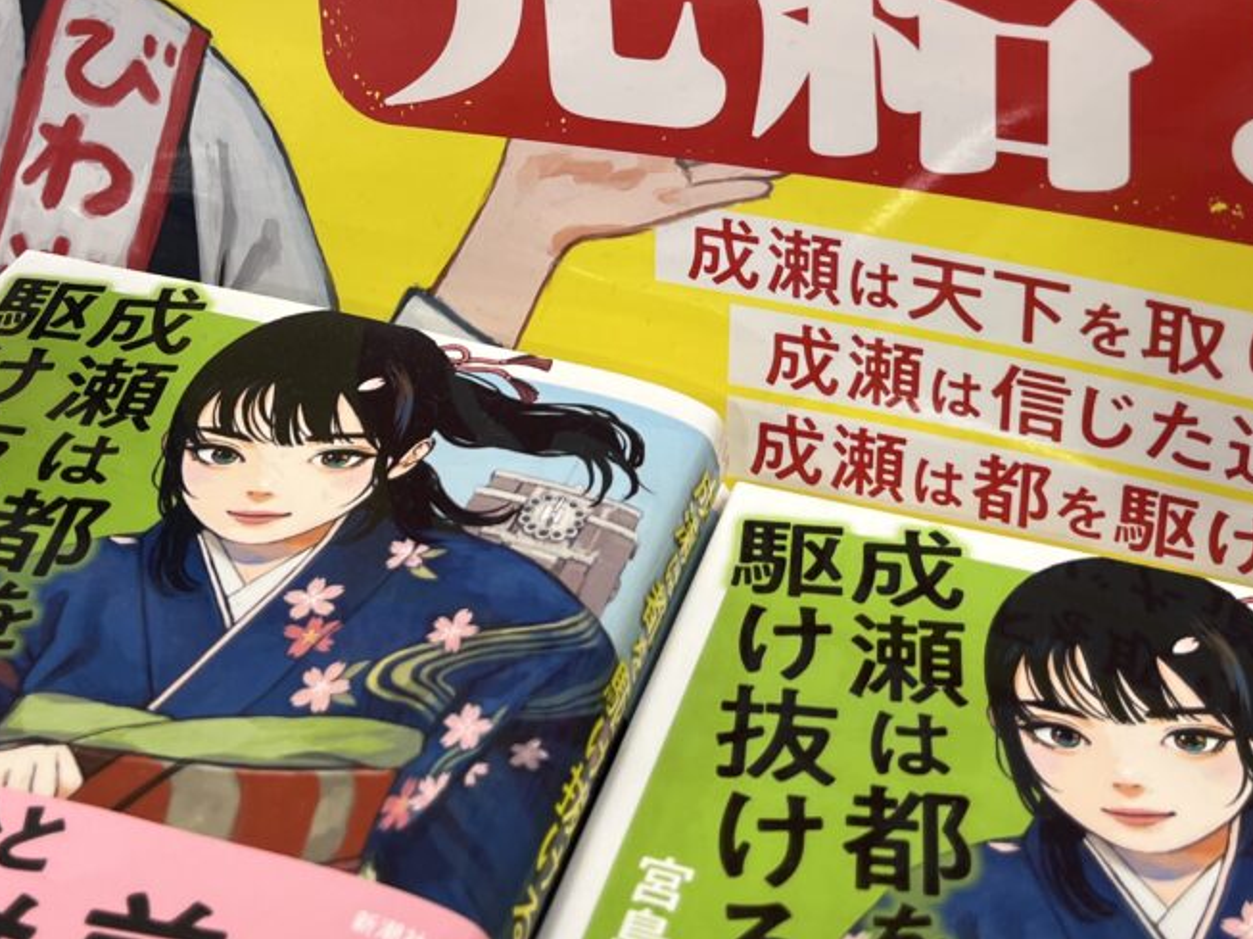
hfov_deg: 37.5
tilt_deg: -30.4
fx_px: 1845
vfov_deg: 27.4
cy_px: 81
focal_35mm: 51
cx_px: 683
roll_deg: +1.1
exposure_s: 1/120
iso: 50
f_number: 1.6
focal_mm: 5.1
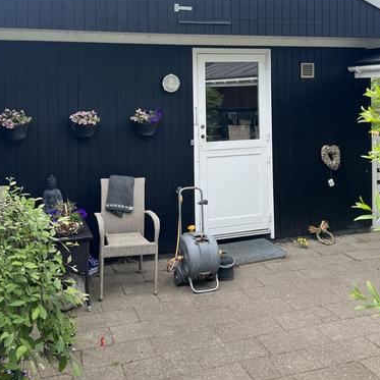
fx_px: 460
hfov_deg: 44.9
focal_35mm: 37
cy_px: 95
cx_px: 184
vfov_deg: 43.5
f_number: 1.5
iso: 50
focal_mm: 5.7
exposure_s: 1/1311
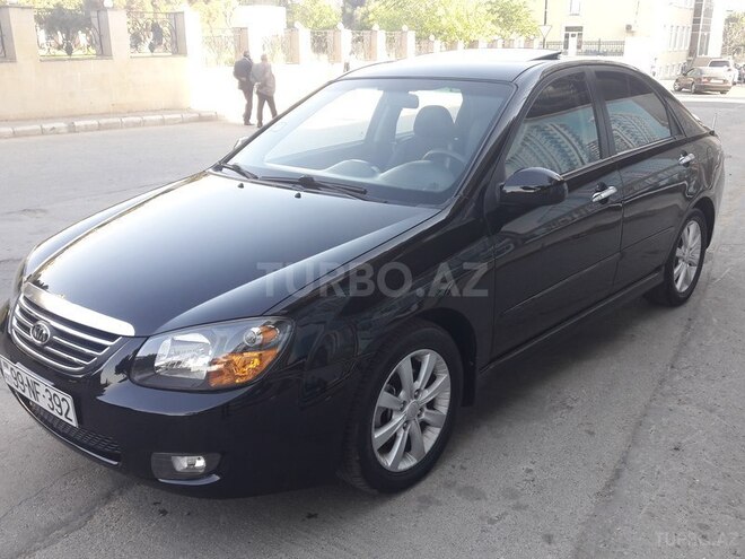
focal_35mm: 28
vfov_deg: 49.7
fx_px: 603
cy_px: 280
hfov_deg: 63.4
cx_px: 372
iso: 40
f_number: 1.9
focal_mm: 3.7
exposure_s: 1/102
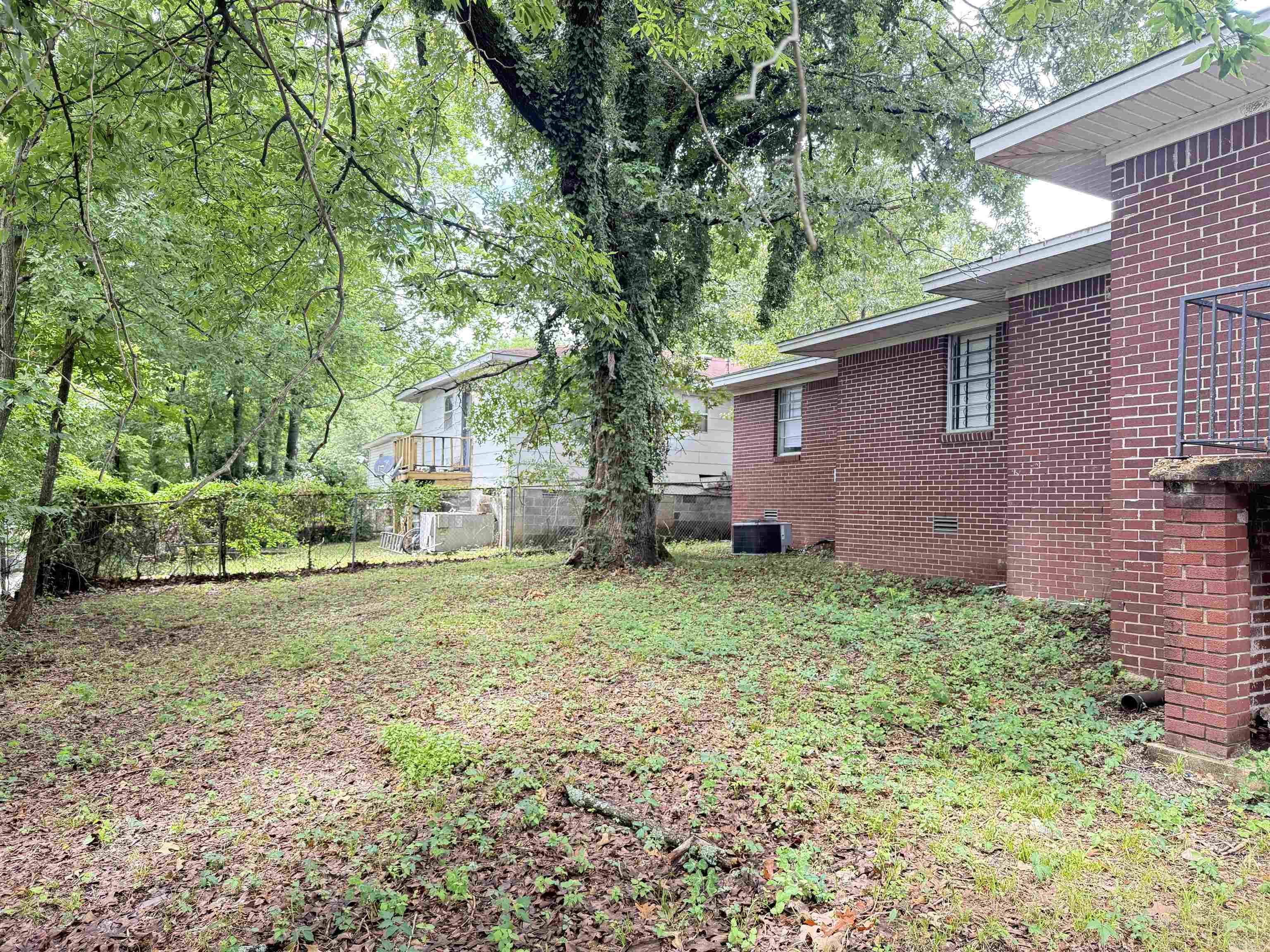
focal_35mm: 24
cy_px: 476
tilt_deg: +2.7
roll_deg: -1.3
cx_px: 635
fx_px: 881
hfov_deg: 71.6
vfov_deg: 56.8
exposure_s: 1/226
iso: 200
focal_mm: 6.76
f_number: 1.78
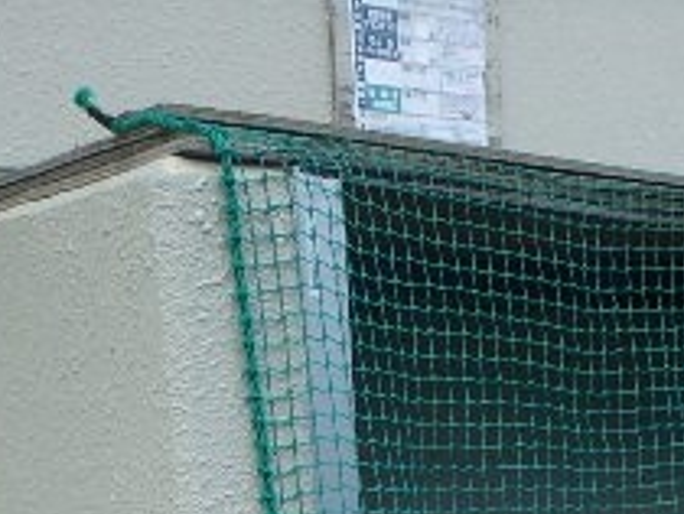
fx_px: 1266
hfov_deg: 29.7
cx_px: 528
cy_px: 774
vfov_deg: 19.8
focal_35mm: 64
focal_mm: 3.7
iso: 125
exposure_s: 1/320
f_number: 3.5
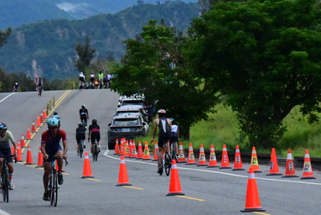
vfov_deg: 4.7
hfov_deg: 7.0
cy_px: 141
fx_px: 2632
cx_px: 68
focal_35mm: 295
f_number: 11
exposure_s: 1/4000
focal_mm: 145
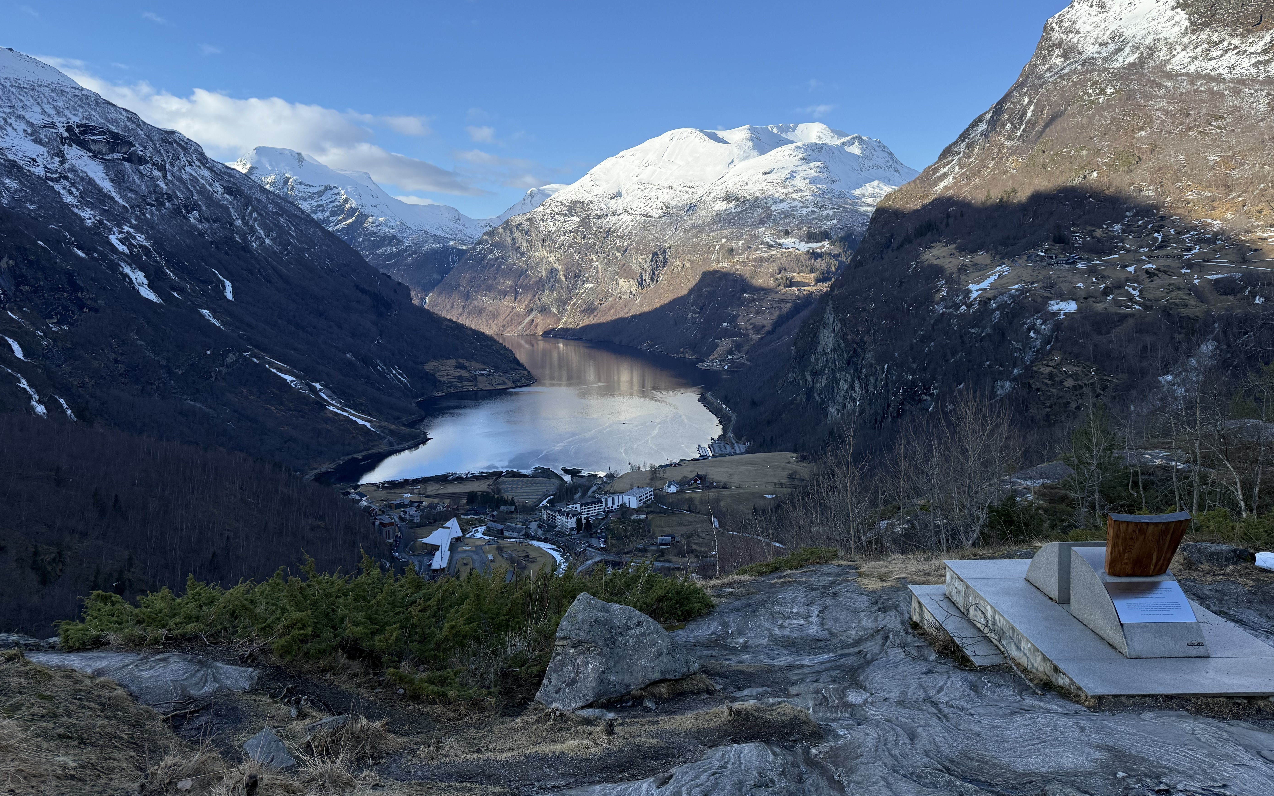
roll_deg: +1.1
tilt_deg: -4.2
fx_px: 903
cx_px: 641
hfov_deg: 70.4
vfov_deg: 47.5
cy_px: 342
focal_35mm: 26
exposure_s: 1/3279
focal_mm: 6.76
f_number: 1.78
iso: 100
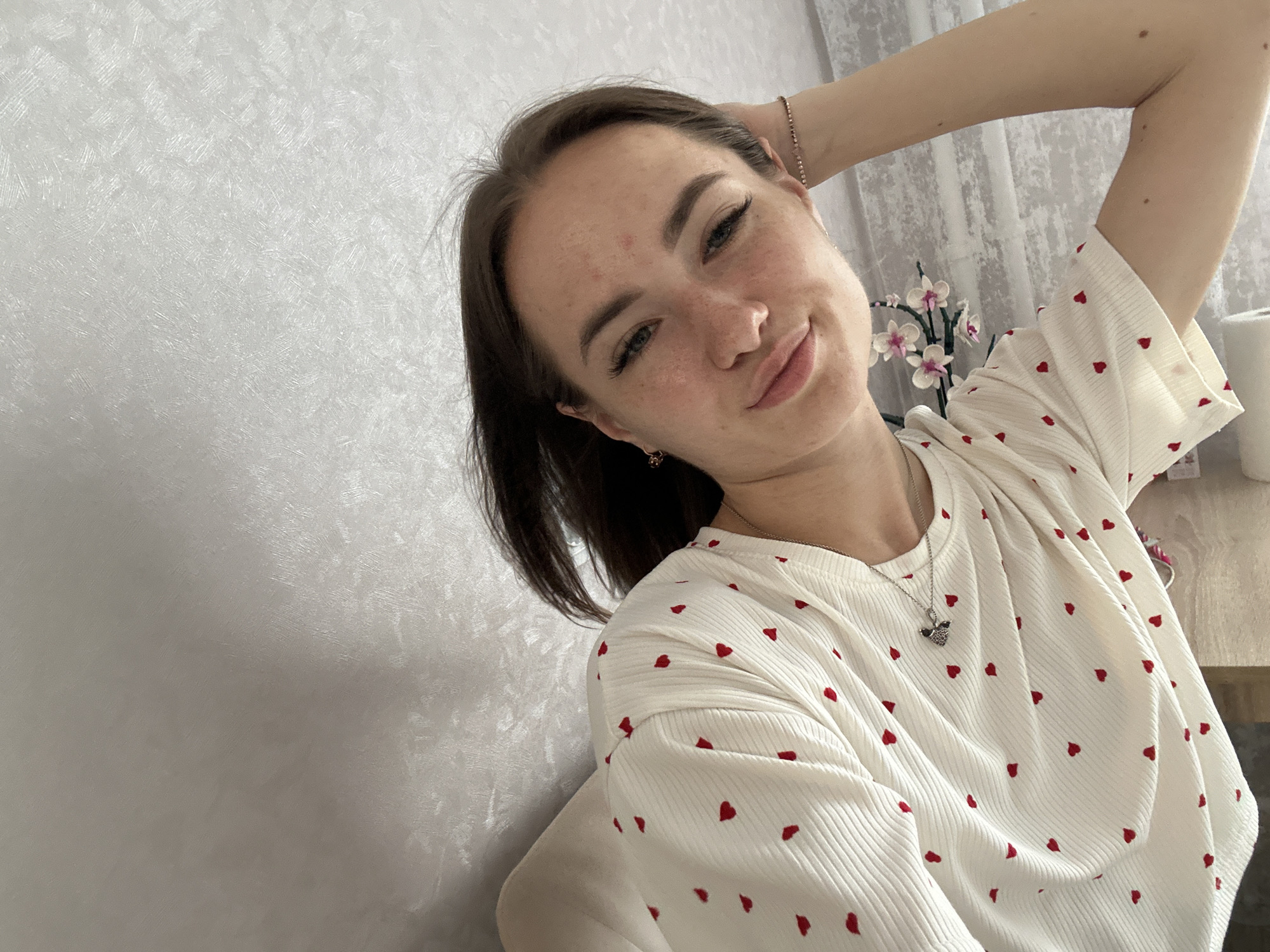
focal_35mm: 23
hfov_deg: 73.9
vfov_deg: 58.9
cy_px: 476
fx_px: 844
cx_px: 635
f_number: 1.9
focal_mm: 2.69
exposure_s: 1/60
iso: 250
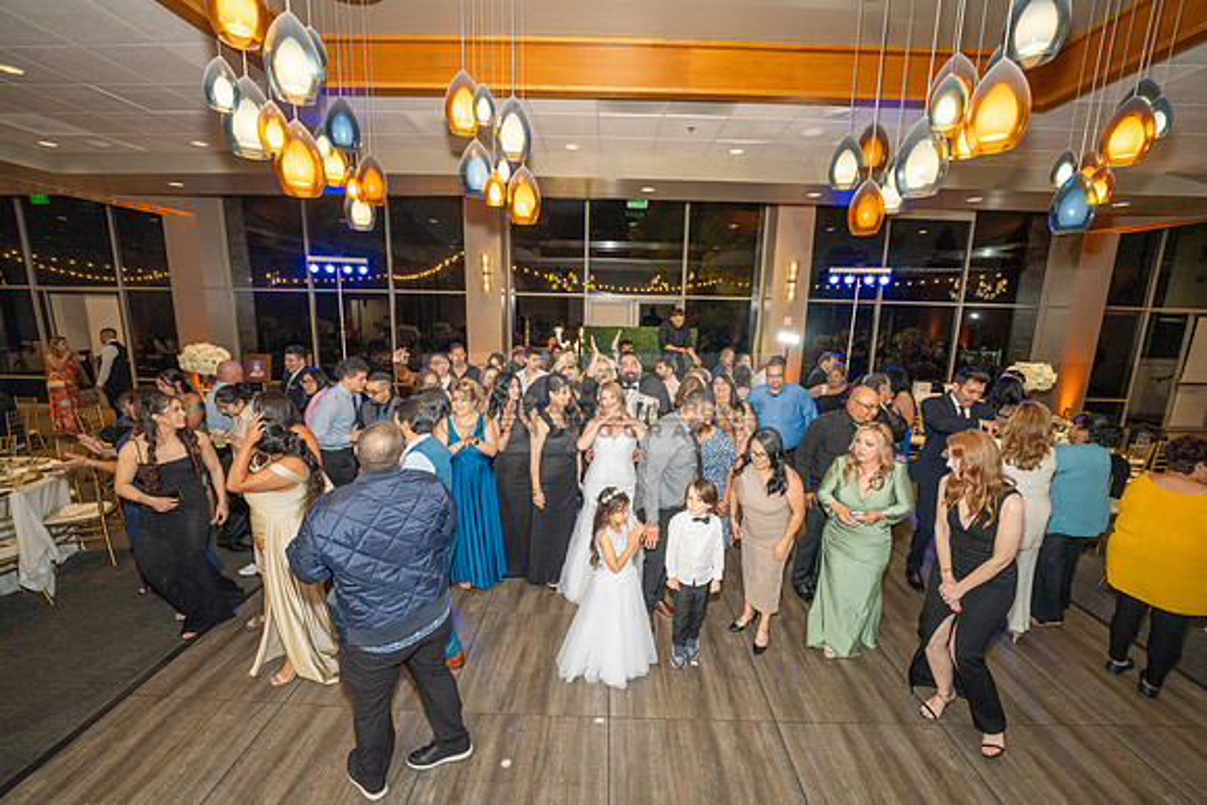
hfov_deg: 104.2
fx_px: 469
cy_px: 402
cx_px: 604
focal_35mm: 14
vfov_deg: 81.2
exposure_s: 1/200
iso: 1250
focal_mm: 14
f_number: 2.8
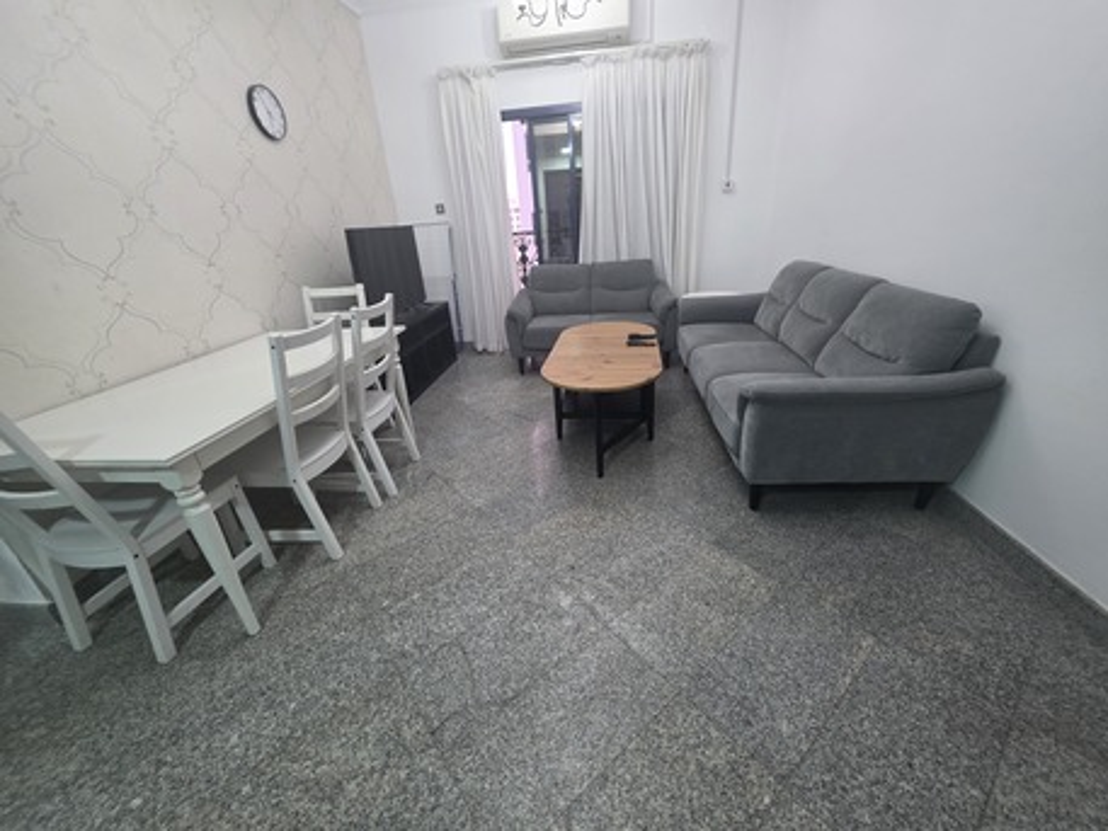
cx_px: 554
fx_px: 416
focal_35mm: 13
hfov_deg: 106.2
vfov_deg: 89.9
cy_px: 416
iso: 250
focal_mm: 2.2
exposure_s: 1/50
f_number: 1.9
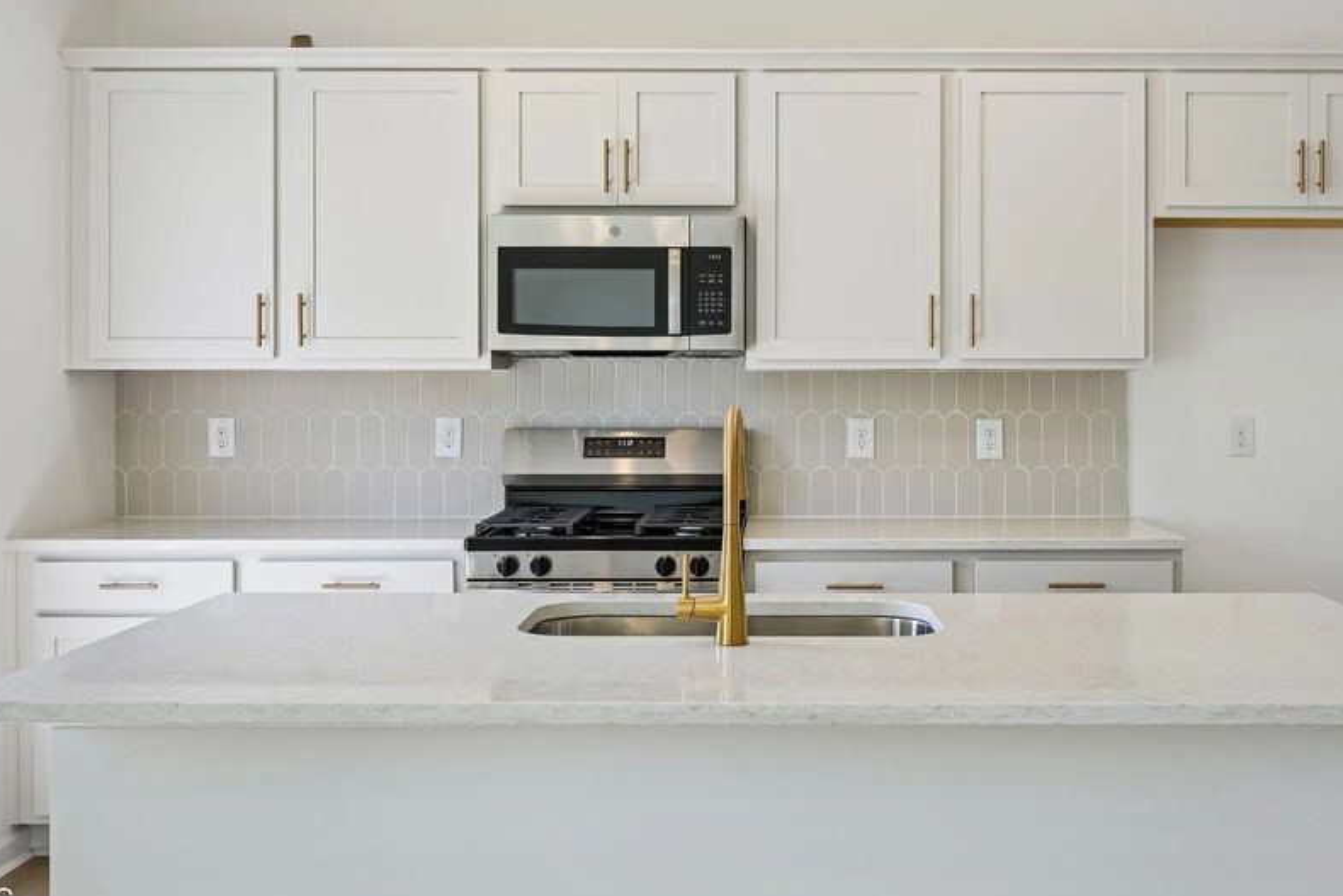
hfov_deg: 53.3
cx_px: 790
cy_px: 373
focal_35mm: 36
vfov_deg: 37.1
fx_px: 1330
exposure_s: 1/30
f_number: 8
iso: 100
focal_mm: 27.5
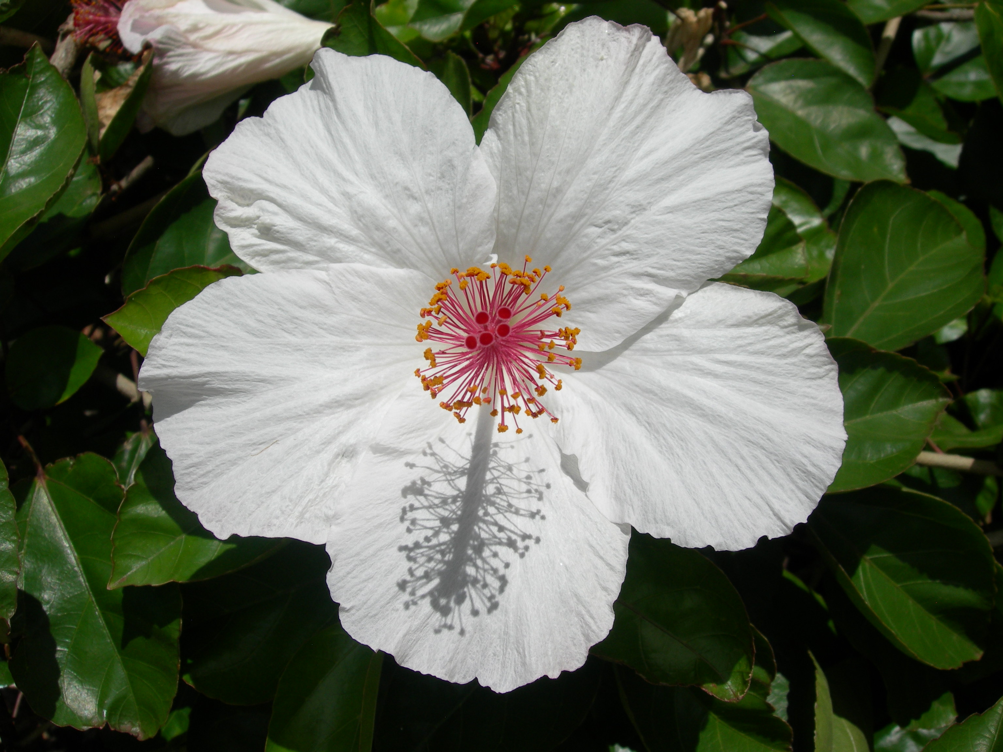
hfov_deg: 49.0
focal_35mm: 38
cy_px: 376
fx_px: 1101
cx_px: 502
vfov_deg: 37.7
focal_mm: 7.8
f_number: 4.8
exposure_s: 1/1470
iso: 50
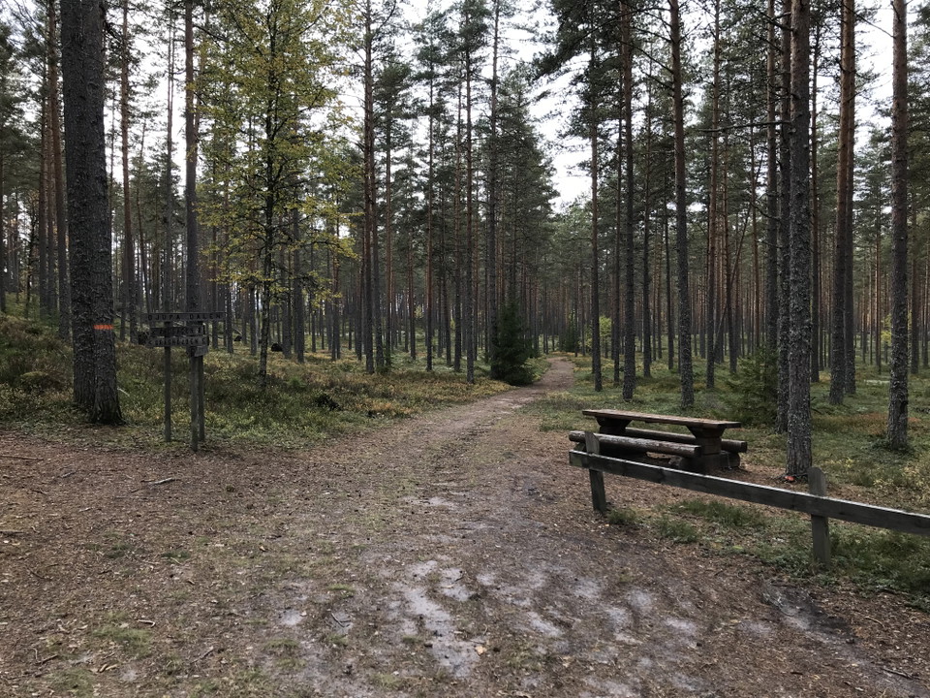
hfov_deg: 63.4
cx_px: 465
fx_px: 752
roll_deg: +0.9
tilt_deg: -0.8
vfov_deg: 49.7
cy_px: 349
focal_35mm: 28
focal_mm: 3.99
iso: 20
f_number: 1.8
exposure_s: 1/359
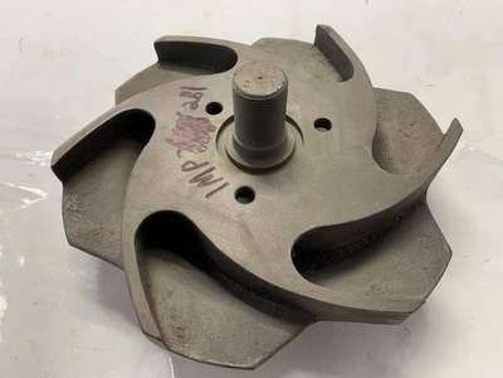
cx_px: 252
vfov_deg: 53.1
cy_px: 189
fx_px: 378
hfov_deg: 67.3
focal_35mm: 26
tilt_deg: -57.5
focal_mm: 4.25
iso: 80
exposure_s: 1/121
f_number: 1.8
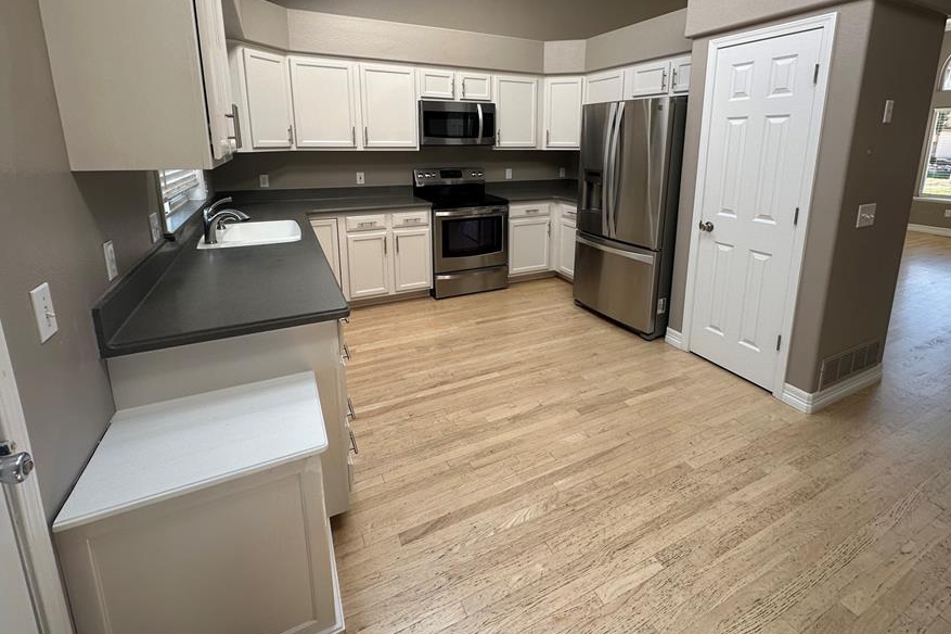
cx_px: 512
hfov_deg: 93.1
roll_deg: -0.8
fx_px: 449
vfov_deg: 69.1
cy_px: 231
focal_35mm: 17
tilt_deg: -11.5
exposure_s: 1/160
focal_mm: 2.22
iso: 40
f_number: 2.2
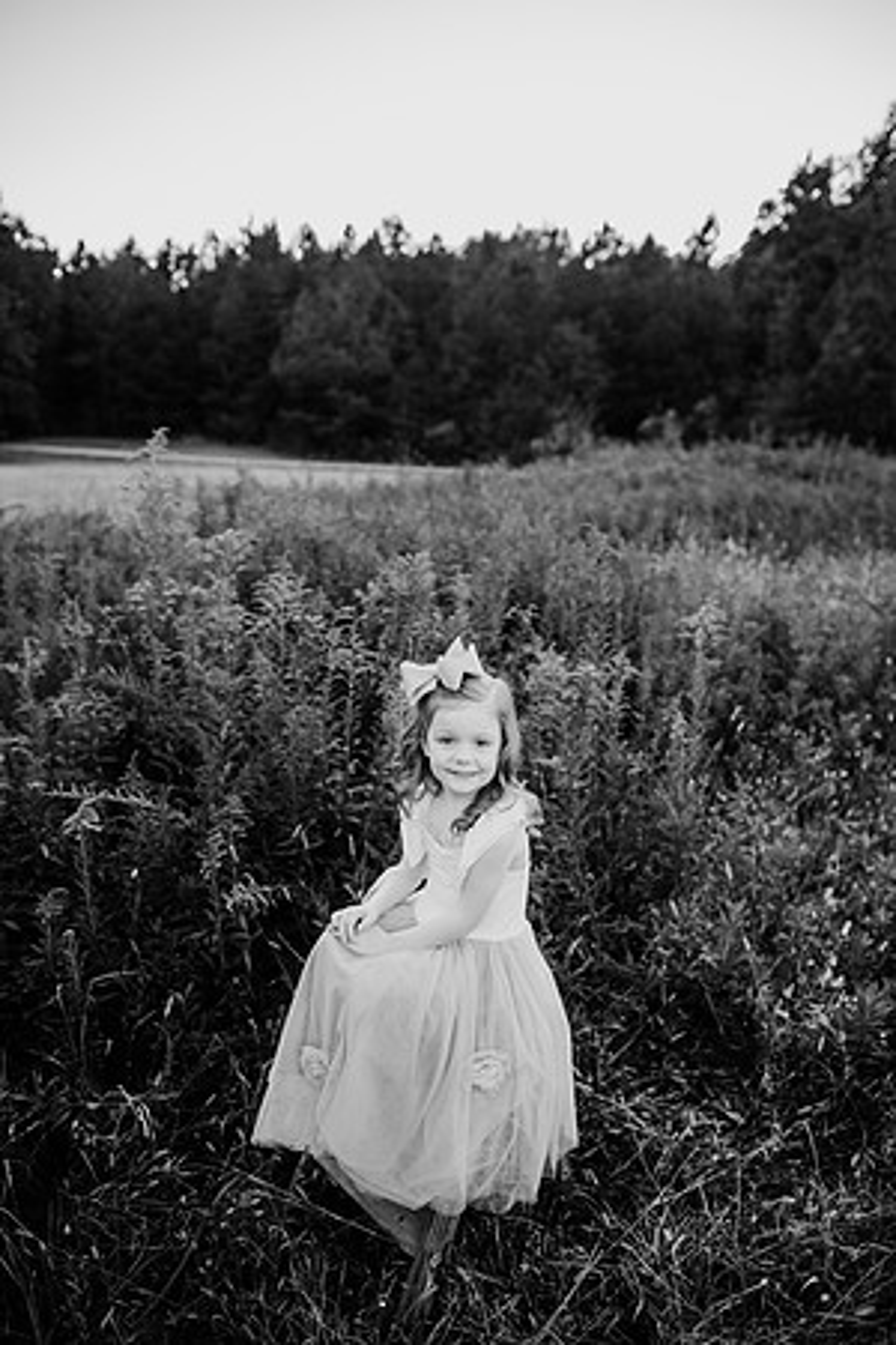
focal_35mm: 24
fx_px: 896
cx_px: 448
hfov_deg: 53.1
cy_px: 672
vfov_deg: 73.7
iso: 250
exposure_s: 1/640
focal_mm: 24
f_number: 2.5
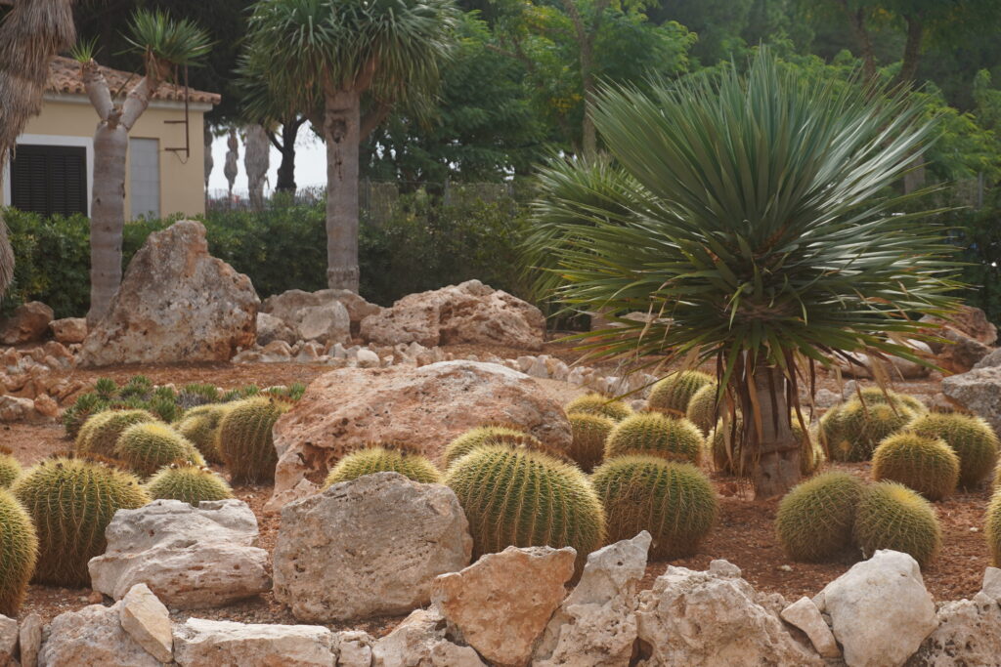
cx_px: 500
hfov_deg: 30.5
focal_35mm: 66
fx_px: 1835
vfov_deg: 20.6
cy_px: 334
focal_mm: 44
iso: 100
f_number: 7.1
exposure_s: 1/250
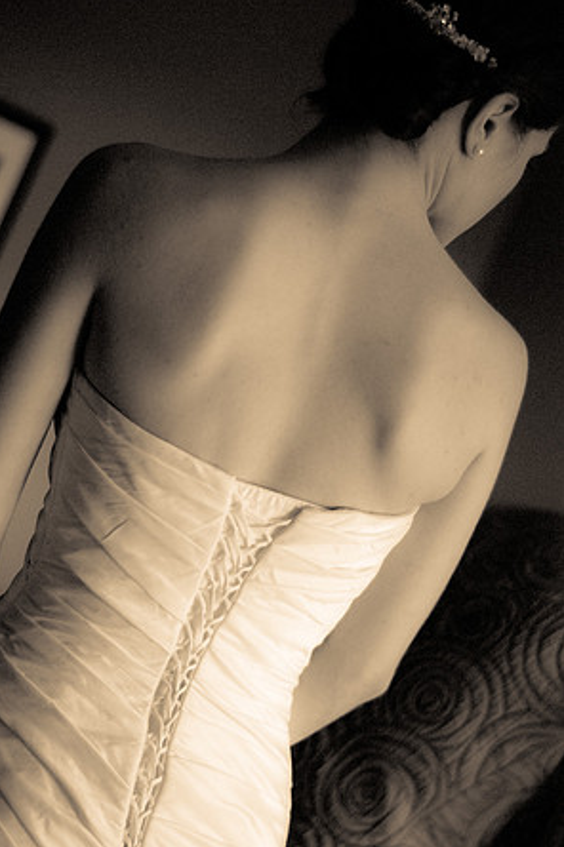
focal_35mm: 76
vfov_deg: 26.7
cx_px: 281
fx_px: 1789
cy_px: 424
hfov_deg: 17.9
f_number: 2
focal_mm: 50
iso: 800
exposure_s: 1/1000
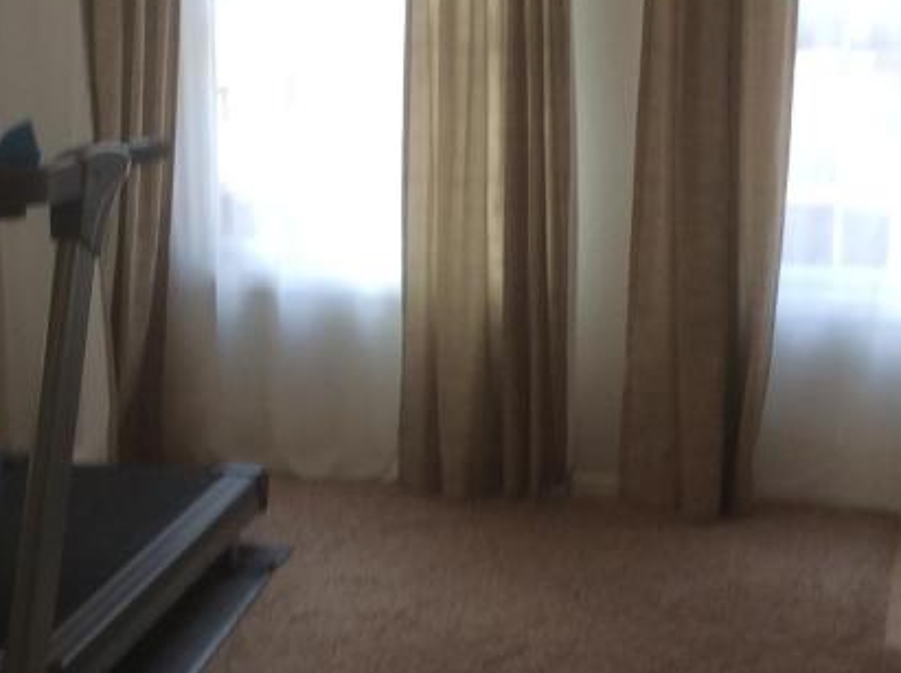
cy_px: 392
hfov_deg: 24.3
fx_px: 2079
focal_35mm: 80
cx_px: 609
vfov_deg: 18.4
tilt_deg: -15.5
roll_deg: -2.4
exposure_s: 1/24
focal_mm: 3.3
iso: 32
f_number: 2.4
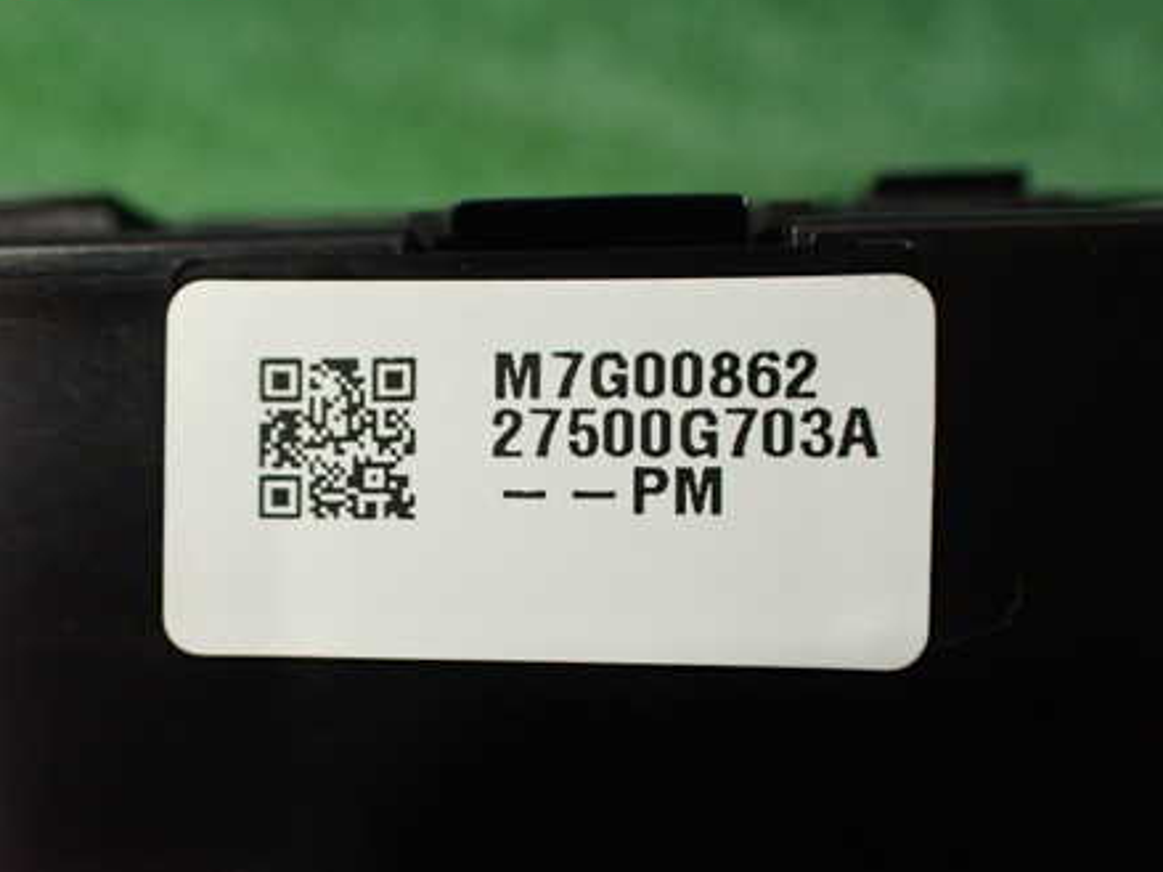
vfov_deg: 35.0
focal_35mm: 41
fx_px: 1377
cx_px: 535
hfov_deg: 45.7
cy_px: 533
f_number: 2.3
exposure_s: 1/40
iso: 800
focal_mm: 5.4
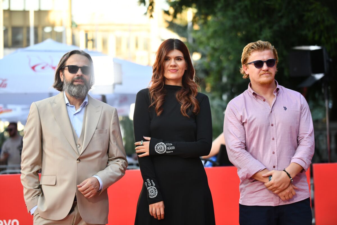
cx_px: 168
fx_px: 889
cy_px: 112
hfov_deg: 21.5
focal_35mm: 95
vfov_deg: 14.4
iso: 640
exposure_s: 1/1250
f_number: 2.8
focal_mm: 95
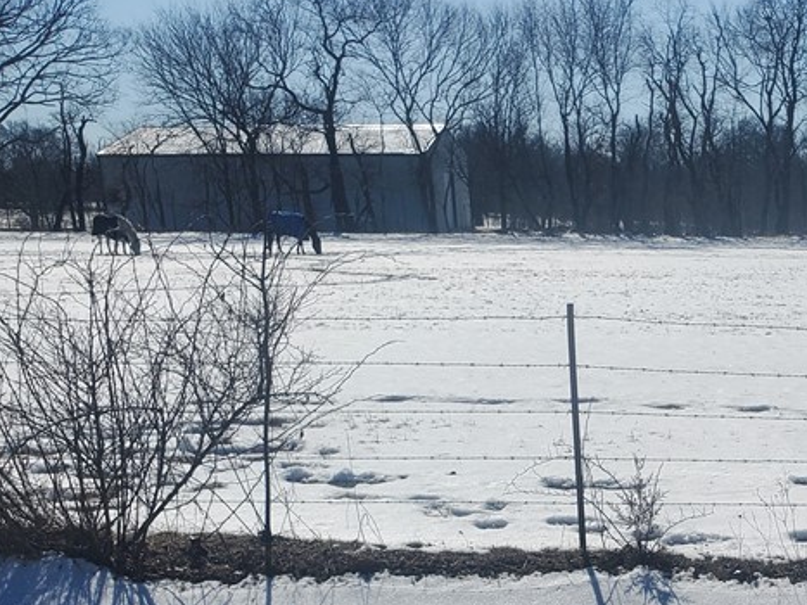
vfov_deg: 24.4
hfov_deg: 31.2
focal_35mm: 57
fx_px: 1328
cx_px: 814
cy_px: 614
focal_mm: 4.3
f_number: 2.4
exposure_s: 1/5710
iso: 50
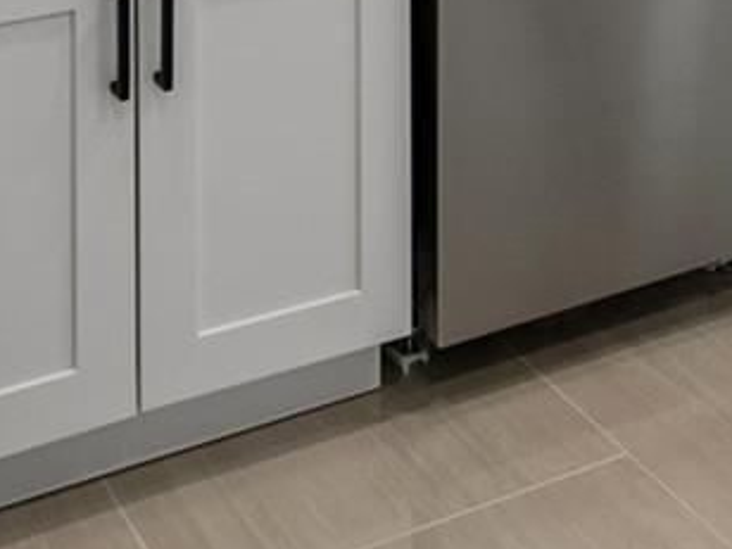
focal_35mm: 75
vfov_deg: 15.3
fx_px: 1586
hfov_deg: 26.0
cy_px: -592
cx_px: 335
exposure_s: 1/100
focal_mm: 10
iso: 200
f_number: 7.1
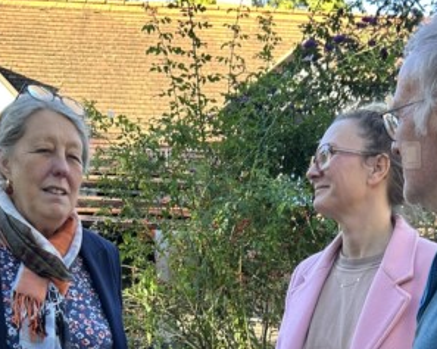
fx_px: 943
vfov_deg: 18.9
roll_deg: -1.9
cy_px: 494
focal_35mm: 73
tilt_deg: -10.6
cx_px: 243
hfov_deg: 26.1
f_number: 1.5
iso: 32
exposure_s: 1/131
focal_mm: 5.7
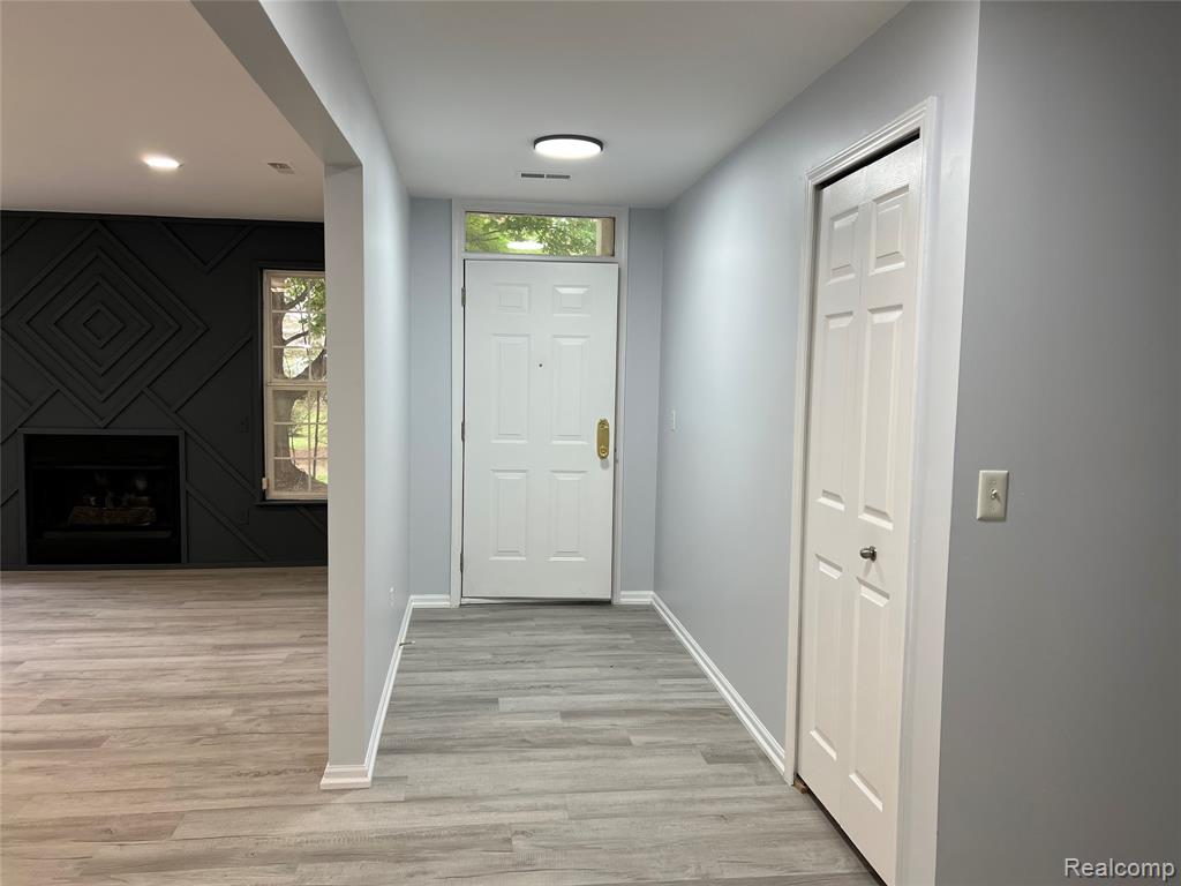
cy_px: 443
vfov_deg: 53.1
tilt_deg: -5.3
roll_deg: -0.8
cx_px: 590
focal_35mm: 26
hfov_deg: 67.3
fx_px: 887
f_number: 1.5
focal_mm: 5.7
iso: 80
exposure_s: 1/120
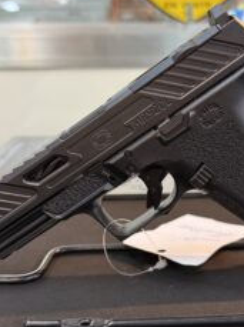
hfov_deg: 34.2
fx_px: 396
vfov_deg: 44.8
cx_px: 144
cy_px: 184
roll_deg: +0.7
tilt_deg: -16.8
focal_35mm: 42
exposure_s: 1/50
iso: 320
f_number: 1.78
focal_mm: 6.76
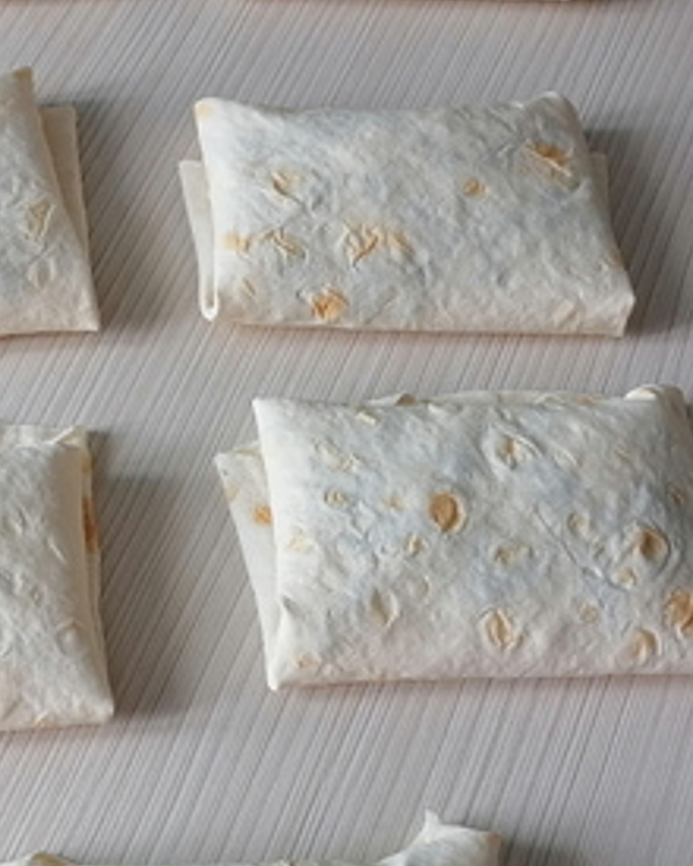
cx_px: 208
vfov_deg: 31.9
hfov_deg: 25.6
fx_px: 1513
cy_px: 523
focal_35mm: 59
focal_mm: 5.4
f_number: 1.8
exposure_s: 1/50
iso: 80
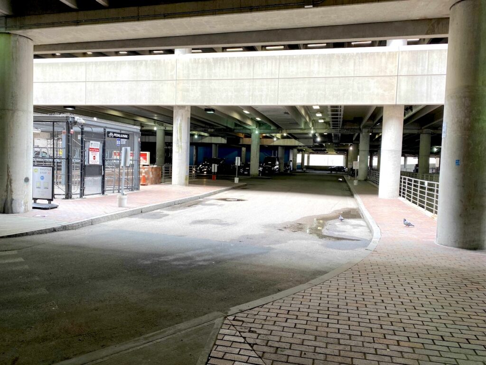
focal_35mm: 26
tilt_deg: -2.2
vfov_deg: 53.1
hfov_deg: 67.3
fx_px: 365
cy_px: 182
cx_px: 243
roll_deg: -2.4
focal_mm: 4.25
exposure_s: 1/120
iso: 40
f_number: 1.8
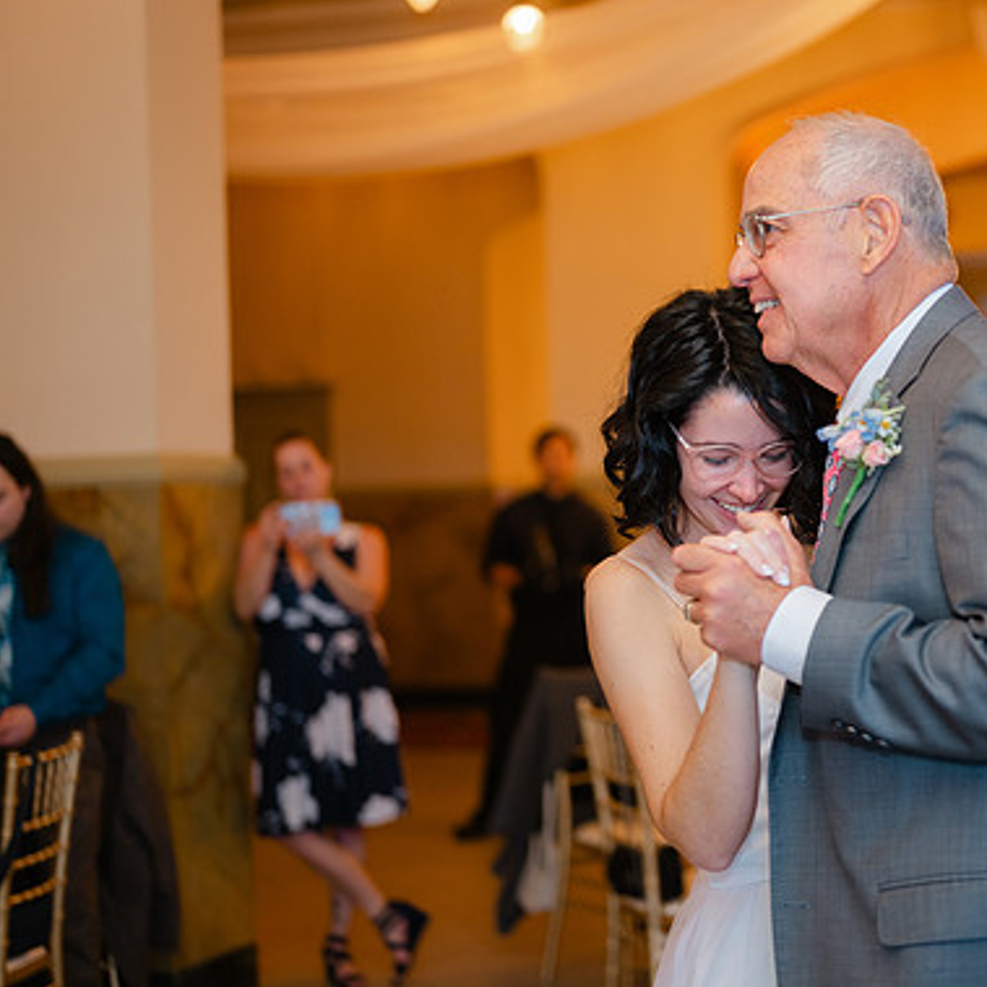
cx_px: 753
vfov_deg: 26.5
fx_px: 2097
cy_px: 499
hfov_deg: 26.1
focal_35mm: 65
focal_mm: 50
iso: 320
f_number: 1.8
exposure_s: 1/125
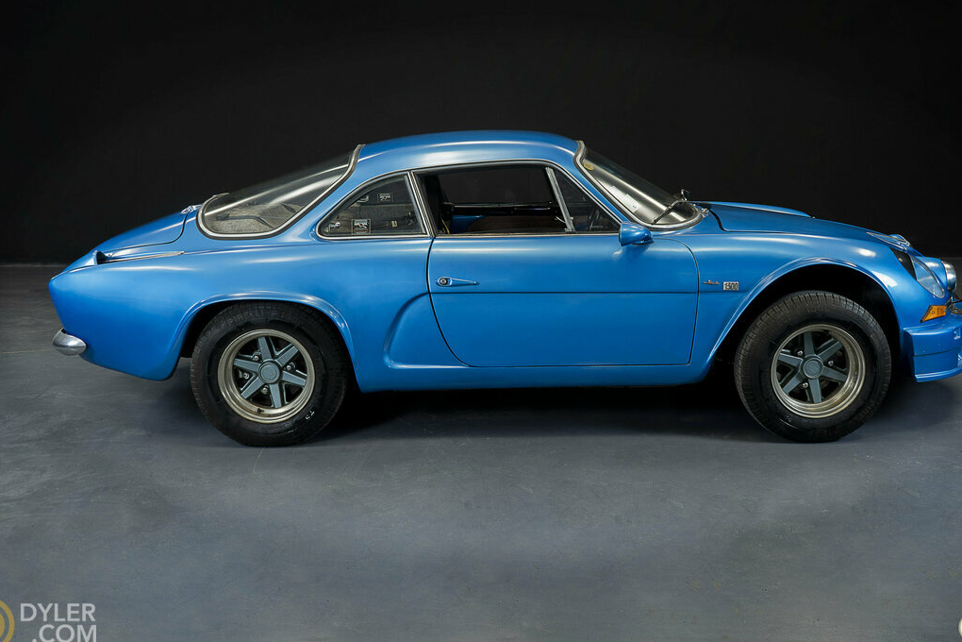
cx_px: 511
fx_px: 1069
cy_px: 284
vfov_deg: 33.4
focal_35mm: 40
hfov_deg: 48.4
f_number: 9
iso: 250
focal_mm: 34
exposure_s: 1/2
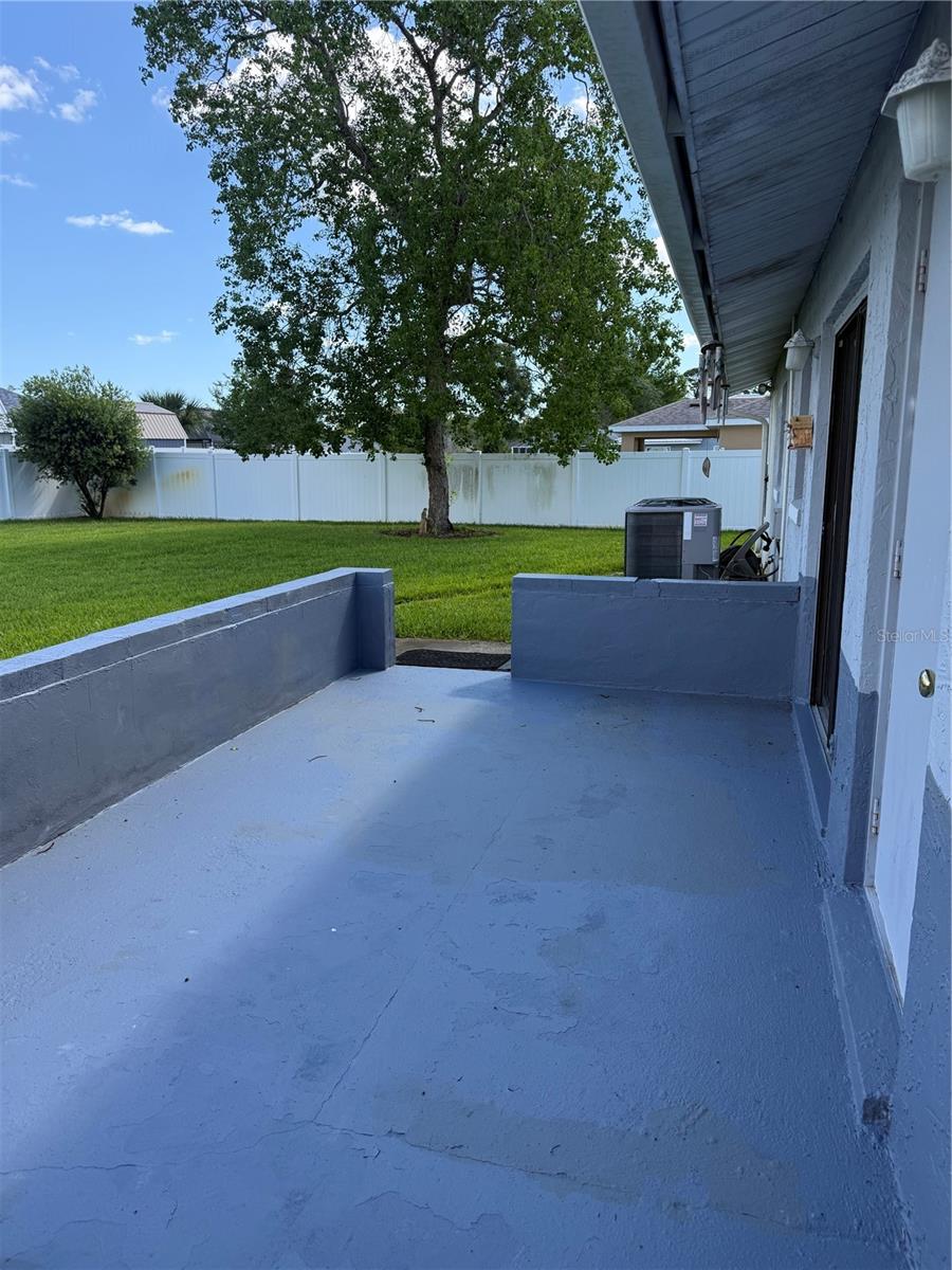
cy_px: 635
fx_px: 880
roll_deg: -0.5
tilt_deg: -7.9
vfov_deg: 71.6
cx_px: 476
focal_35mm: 24
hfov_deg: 56.8
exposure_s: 1/1464
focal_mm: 6.76
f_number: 1.78
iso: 100
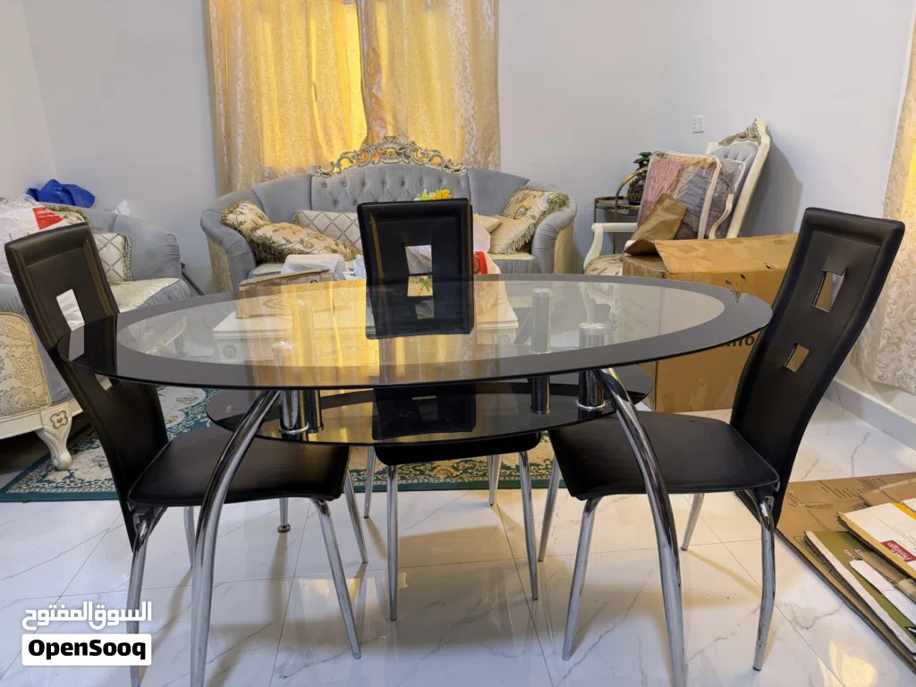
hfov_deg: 71.6
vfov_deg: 56.8
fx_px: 635
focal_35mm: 24
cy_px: 344
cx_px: 458
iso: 200
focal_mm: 6.76
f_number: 1.78
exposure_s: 1/121
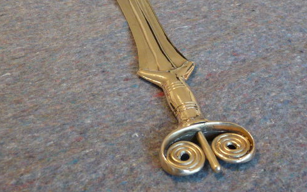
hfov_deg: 43.5
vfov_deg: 27.6
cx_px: 160
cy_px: 48
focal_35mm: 46
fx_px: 385
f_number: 2.8
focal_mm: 4.8
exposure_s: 1/13
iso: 400
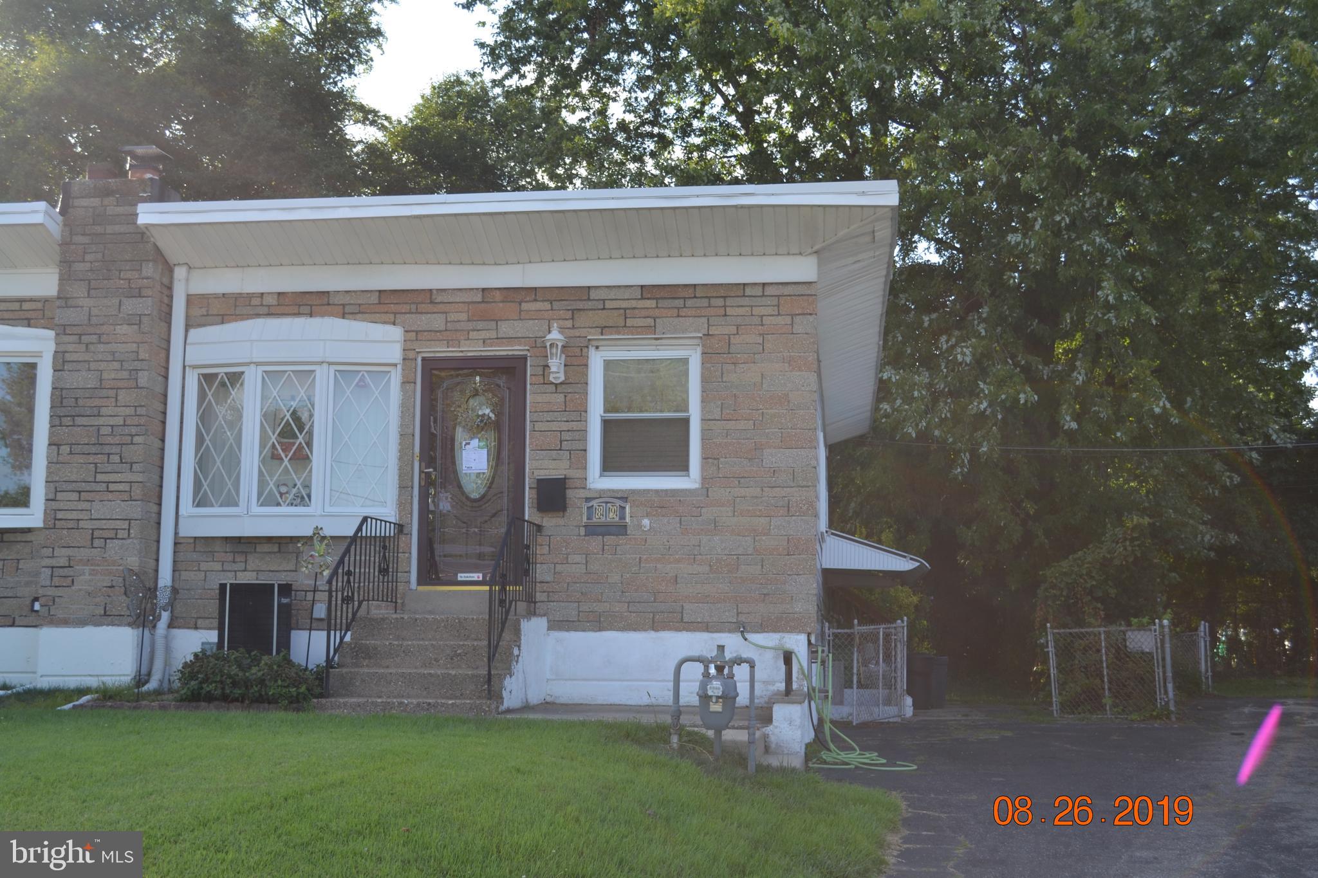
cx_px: 659
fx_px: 1592
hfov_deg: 45.0
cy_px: 439
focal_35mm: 44
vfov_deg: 30.8
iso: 100
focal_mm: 29
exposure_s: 1/160
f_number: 6.3
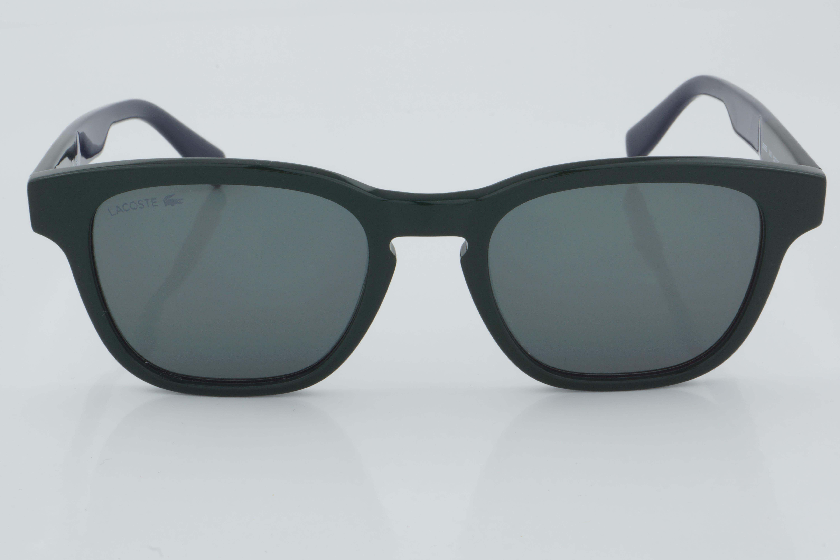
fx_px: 1925
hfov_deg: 24.6
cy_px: 280
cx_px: 420
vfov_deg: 16.6
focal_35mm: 82
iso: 100
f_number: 32
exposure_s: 1/4
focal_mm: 55
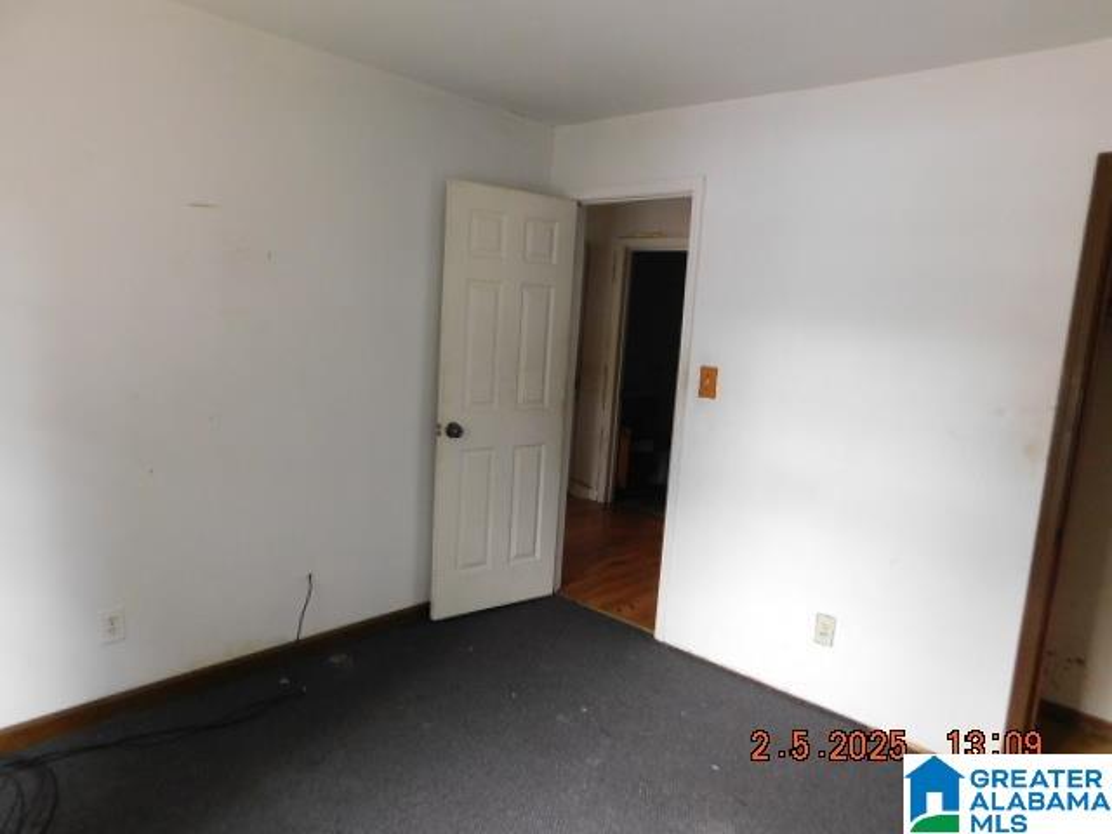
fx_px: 739
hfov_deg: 73.9
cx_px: 556
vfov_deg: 58.9
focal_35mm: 23
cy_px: 417
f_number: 3
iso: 400
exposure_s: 1/25
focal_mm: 4
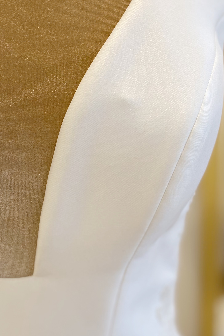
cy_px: 192
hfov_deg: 27.0
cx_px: 100
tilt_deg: -3.2
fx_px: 467
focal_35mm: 50
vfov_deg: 39.5
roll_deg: +0.6
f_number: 1.8
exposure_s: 1/50
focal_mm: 4.25
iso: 64
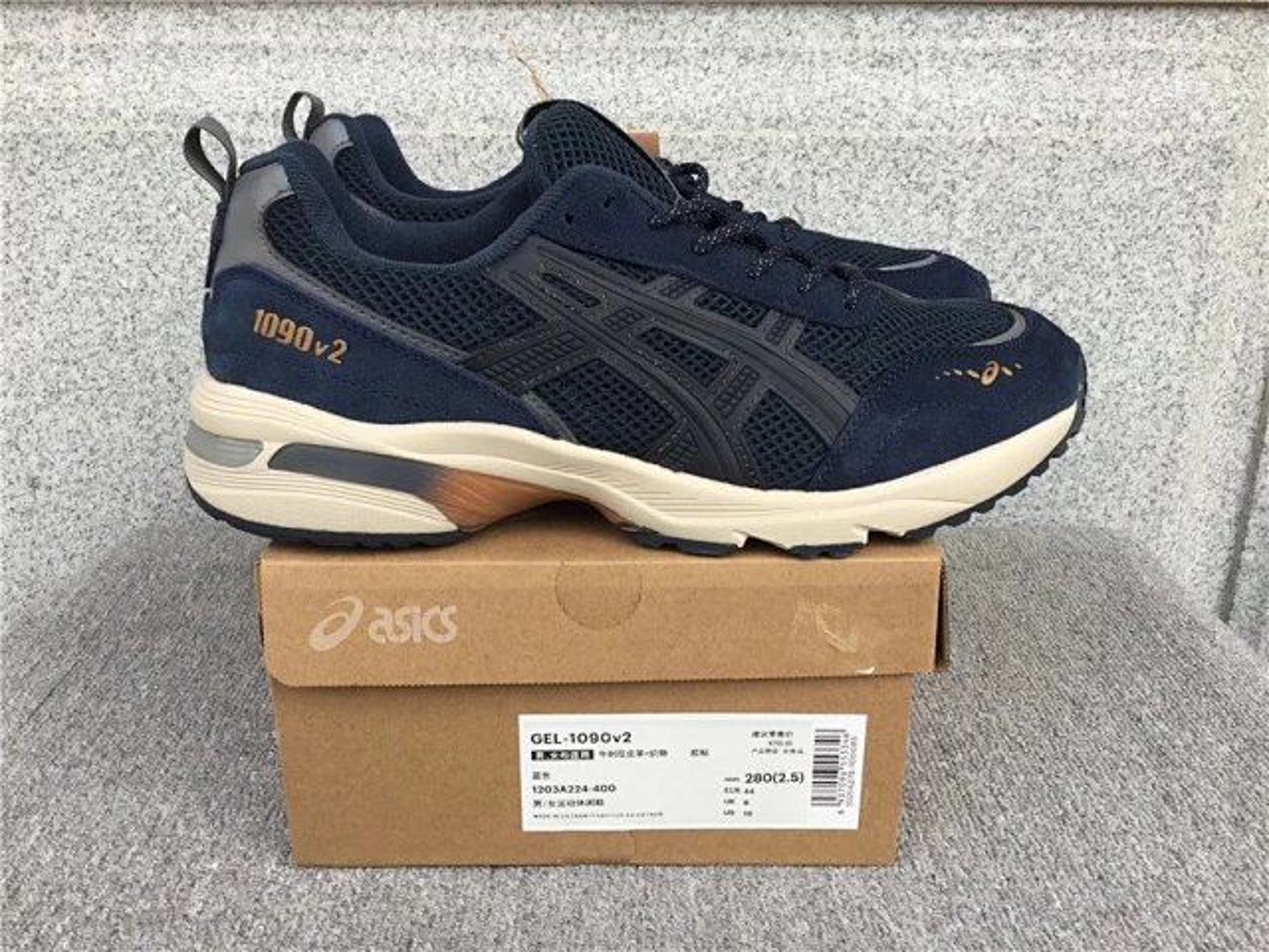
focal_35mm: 31
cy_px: 476
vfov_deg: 45.4
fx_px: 1136
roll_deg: +0.3
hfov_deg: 58.4
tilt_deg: -19.9
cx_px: 634
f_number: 2.4
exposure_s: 1/189
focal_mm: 3.3
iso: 25
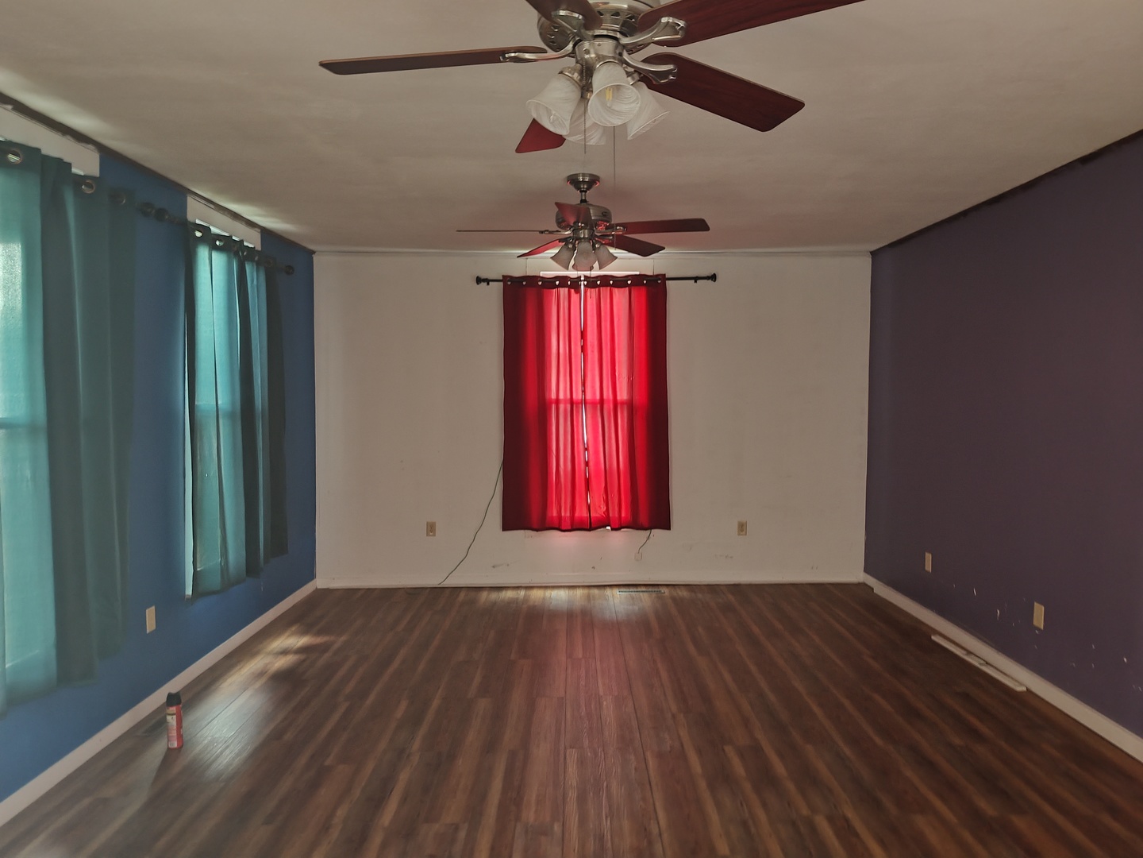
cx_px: 572
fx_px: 759
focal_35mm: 23
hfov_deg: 73.9
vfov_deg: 58.9
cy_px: 429
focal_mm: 5.56
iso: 994
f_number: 1.88
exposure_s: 1/10
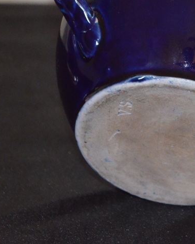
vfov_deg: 9.9
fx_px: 1408
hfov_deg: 7.9
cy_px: 54
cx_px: 203
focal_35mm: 195
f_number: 5.6
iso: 3200
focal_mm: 55
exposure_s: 1/60
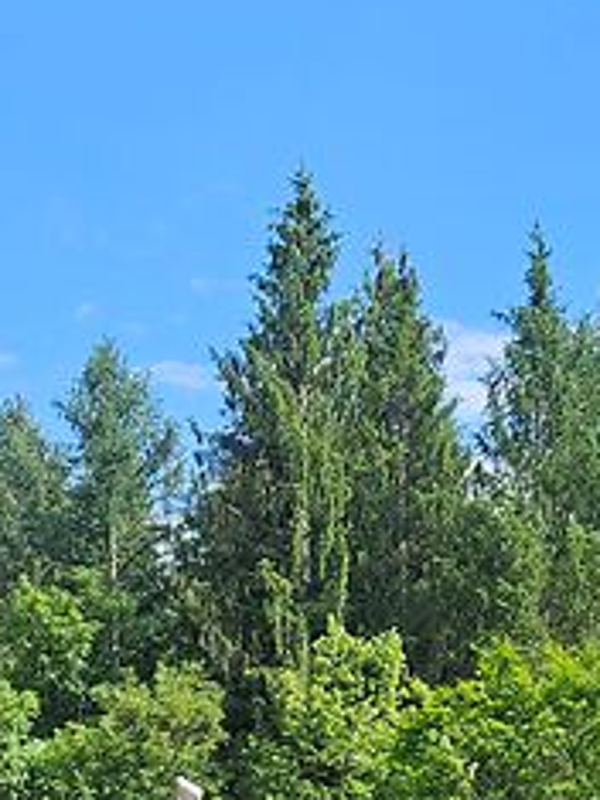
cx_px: 215
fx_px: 2267
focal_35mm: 98
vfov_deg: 16.8
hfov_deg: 15.1
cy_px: 1409
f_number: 1.8
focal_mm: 5.4
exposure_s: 1/880
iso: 25
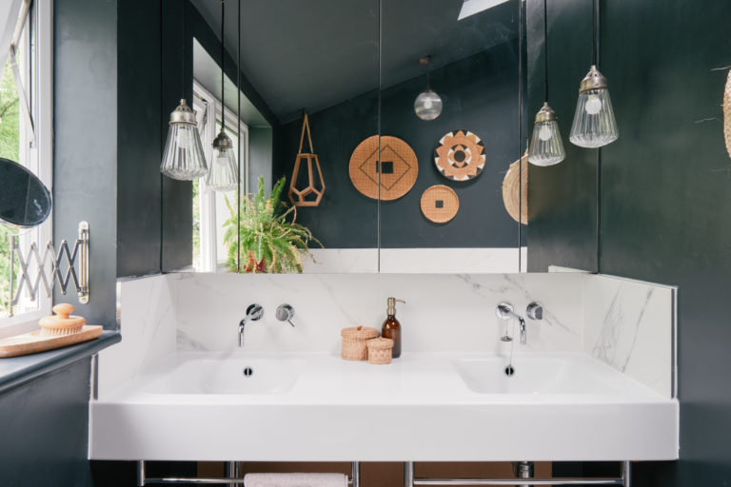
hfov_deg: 73.7
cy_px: 244
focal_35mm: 24
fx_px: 487
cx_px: 366
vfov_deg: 53.1
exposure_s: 1/2
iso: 160
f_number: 11
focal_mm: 16
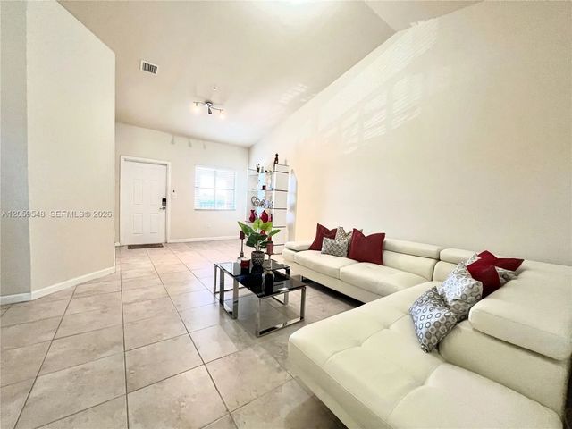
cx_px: 286
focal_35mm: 13
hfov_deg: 106.2
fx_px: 215
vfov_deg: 89.9
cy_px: 214
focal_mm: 1.57
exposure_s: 1/60
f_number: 1.8
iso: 320
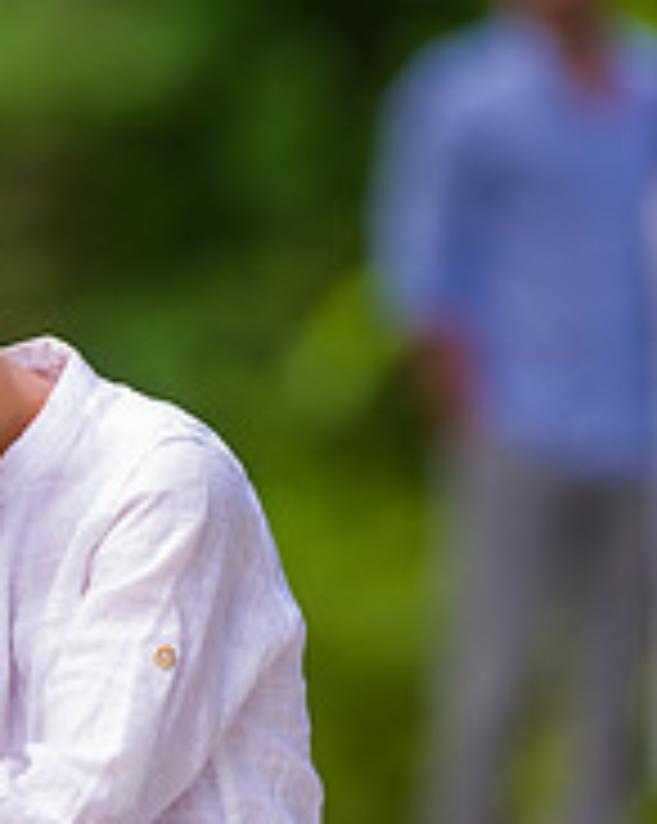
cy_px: 637
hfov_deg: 2.6
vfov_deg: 3.3
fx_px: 14510
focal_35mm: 596
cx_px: -58
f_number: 4
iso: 200
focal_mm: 200
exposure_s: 1/640
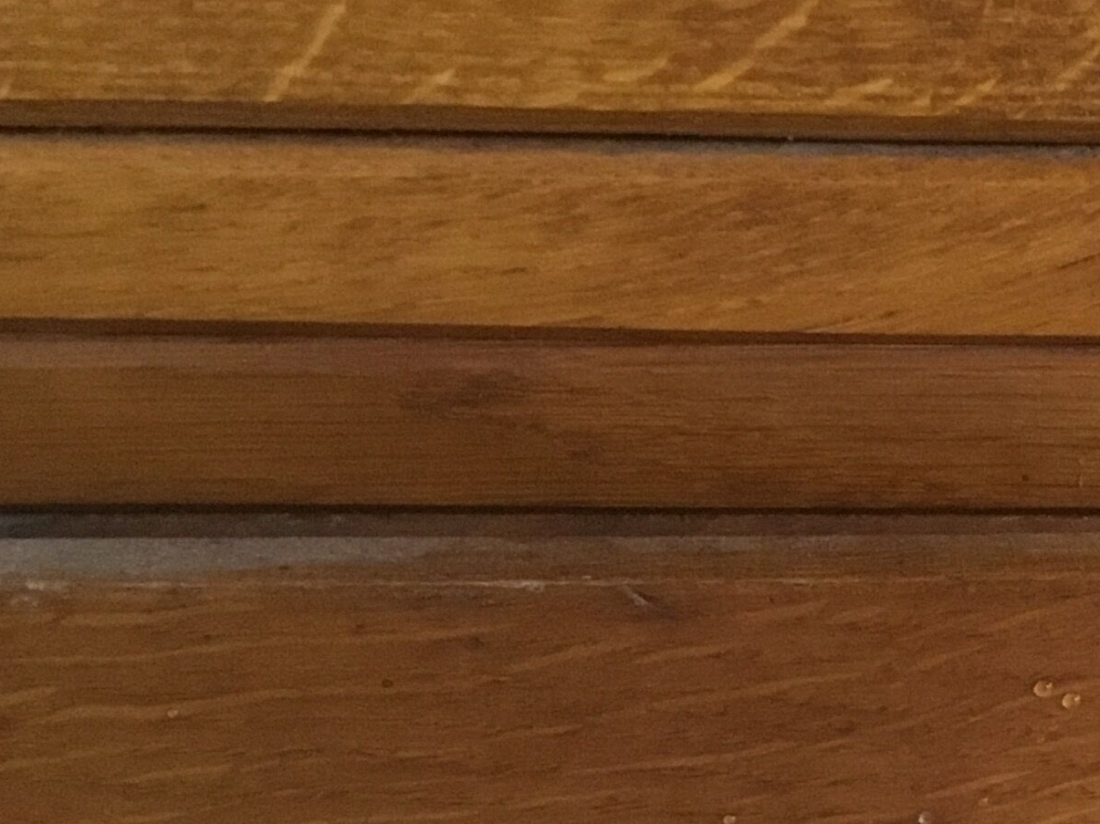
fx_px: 2668
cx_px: 1200
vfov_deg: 17.2
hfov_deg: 22.1
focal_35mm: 84
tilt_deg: -28.5
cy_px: 784
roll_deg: -0.7
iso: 250
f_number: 2.4
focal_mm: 3.3
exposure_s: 1/17
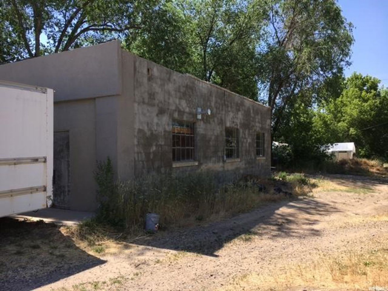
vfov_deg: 48.2
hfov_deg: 61.7
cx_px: 194
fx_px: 325
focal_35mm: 29
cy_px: 146
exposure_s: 1/836
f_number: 2.2
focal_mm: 4.15
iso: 25
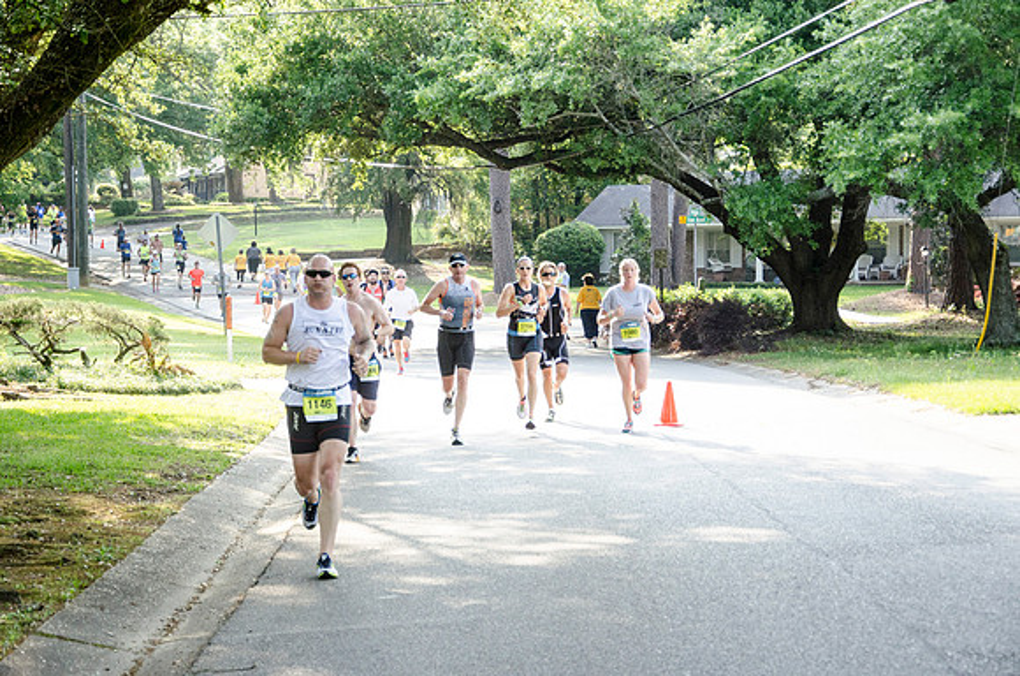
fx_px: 2629
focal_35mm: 93
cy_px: 338
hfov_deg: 22.0
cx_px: 510
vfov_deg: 14.6
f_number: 5.3
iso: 800
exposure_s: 1/640
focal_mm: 62
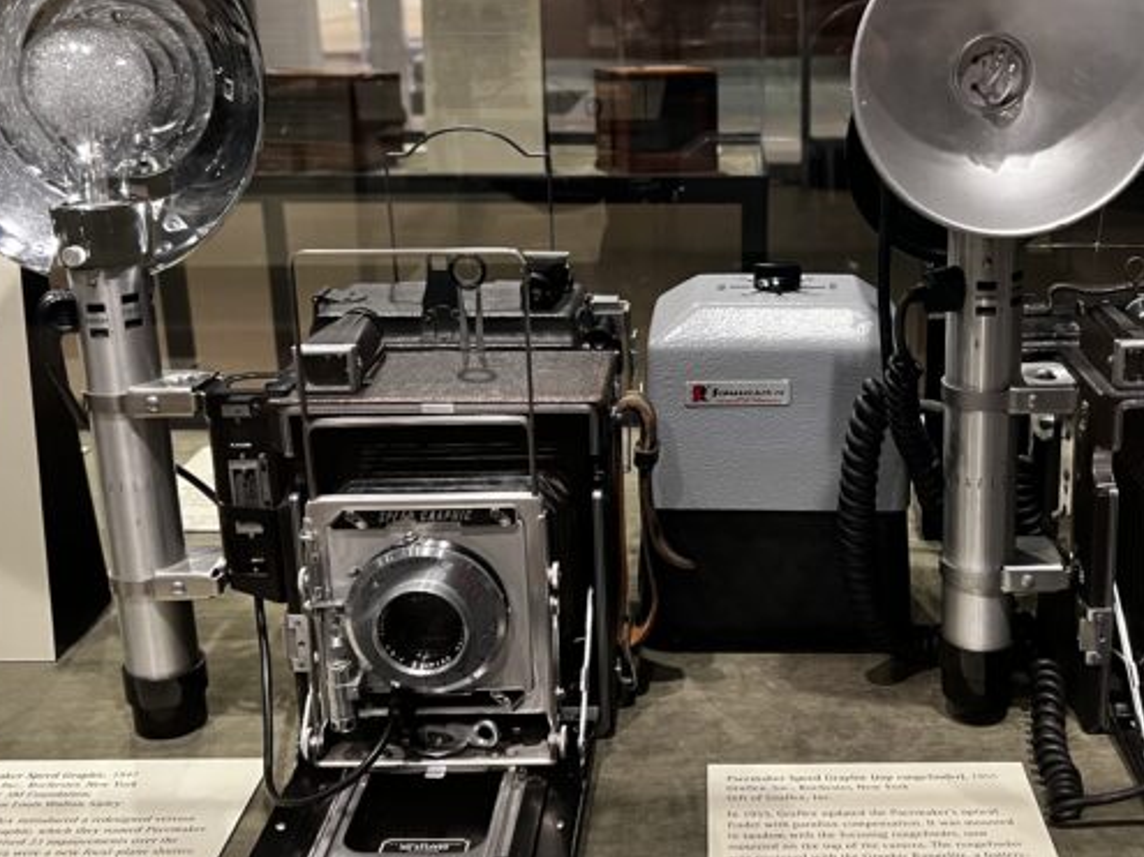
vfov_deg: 34.2
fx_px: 1388
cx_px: 705
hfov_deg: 44.5
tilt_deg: -16.5
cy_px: 353
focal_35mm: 42
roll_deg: +1.6
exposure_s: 1/40
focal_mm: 5.7
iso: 500
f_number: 1.5
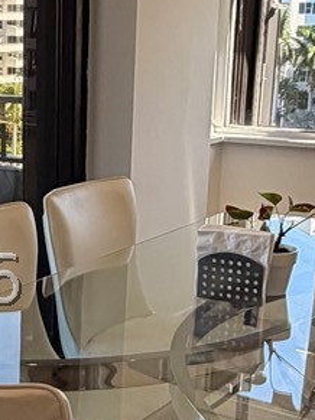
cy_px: 280
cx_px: -64
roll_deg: +2.0
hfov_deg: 18.2
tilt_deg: -14.7
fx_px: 935
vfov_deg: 25.2
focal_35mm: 77
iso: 50
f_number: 2.2
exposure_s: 1/224
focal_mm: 2.22
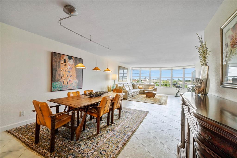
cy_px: 79
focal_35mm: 15
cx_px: 118
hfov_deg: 100.4
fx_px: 99
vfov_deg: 77.3
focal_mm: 10
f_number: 11
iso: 160
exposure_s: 1/8
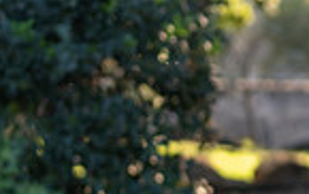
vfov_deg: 4.3
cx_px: 489
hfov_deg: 6.7
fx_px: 2605
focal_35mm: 309
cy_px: 82
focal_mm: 70
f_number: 2.8
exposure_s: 1/320
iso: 200
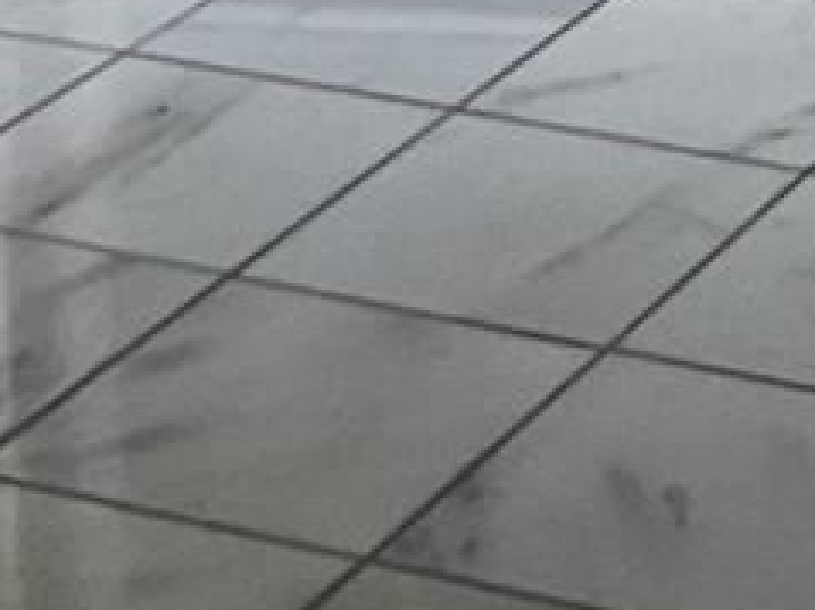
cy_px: -1275
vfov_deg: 6.8
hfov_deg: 10.0
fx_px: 4565
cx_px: 1084
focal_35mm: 194
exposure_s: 1/120
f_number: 1.8
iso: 64
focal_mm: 3
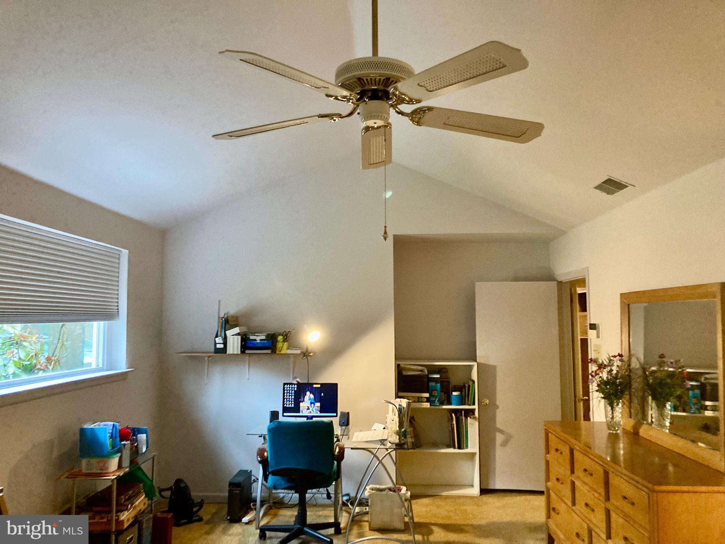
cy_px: 272
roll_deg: +1.2
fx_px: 586
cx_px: 362
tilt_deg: +4.9
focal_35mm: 28
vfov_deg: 49.7
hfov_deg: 63.4
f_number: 1.8
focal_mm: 3.99
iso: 320
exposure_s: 1/40
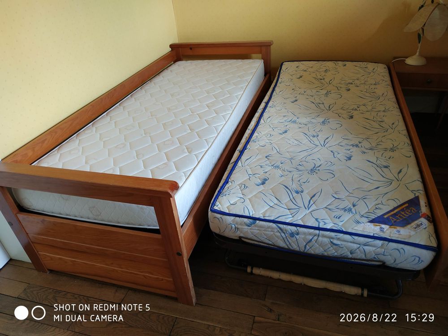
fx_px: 311
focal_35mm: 24
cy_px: 168
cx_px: 224
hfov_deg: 71.6
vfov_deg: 56.8
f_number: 1.9
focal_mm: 3.94
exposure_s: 1/30
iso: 160
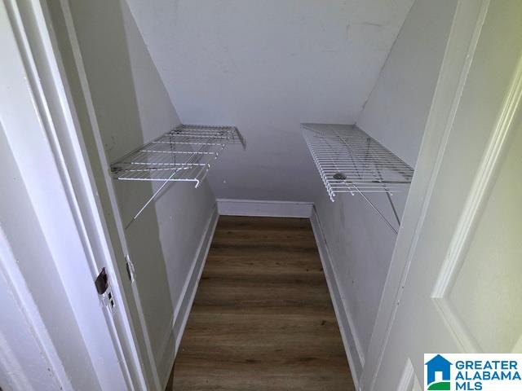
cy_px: 196
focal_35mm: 13
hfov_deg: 106.2
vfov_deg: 89.9
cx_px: 261
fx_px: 196
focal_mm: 2.2
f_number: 2.2
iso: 200
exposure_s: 1/120
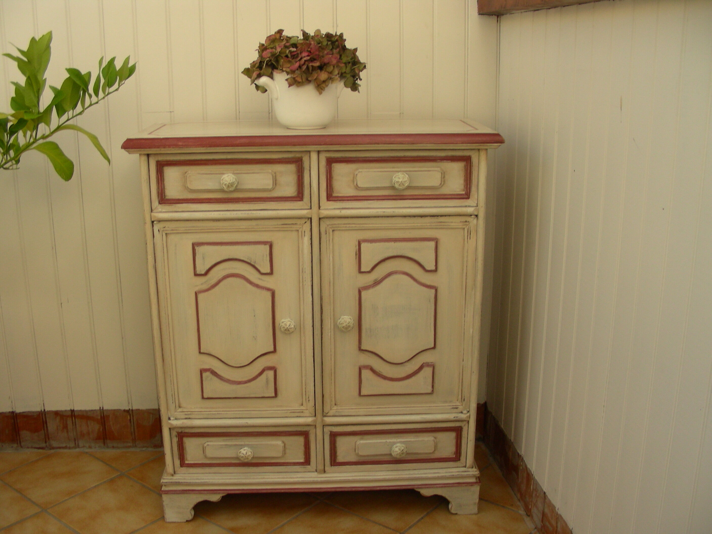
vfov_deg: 37.7
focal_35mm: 38
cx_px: 356
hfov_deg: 49.0
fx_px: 782
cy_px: 267
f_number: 3.5
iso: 50
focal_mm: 6.3
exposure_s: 1/42.7
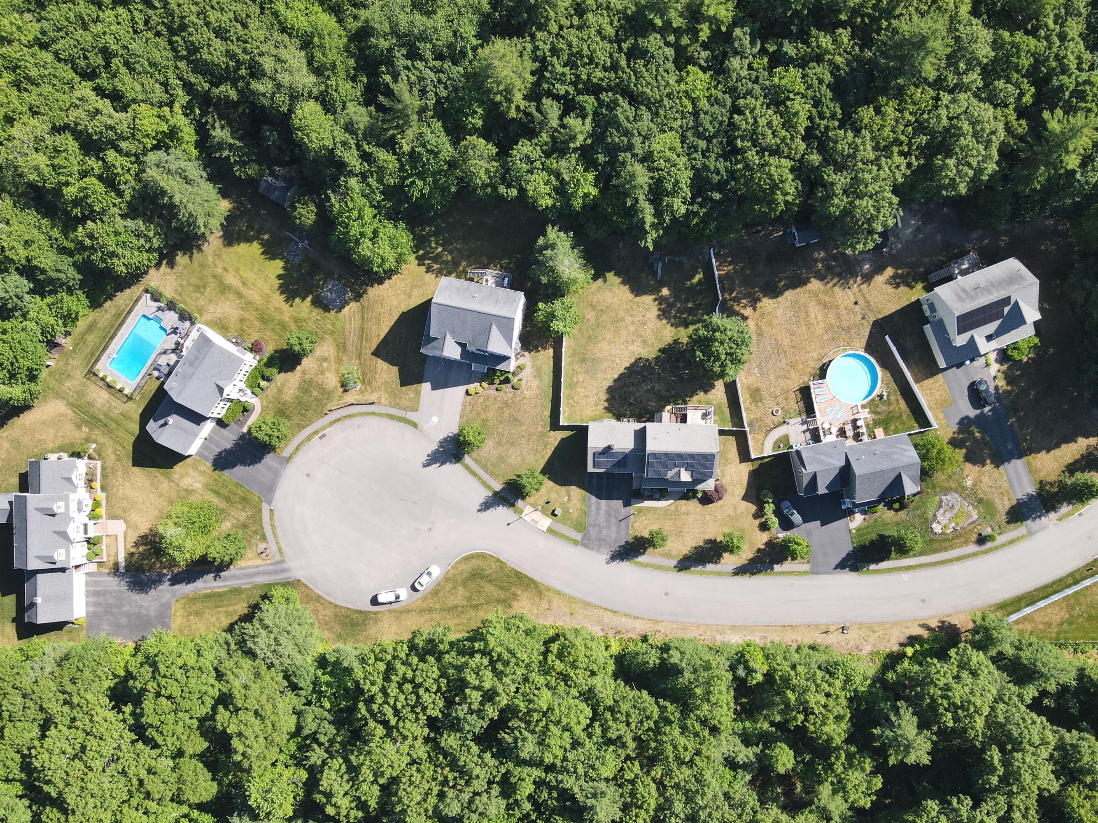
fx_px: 856
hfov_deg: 65.3
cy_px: 458
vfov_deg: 51.2
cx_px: 570
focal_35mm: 27
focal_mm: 4.5
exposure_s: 1/200
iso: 100
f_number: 2.8
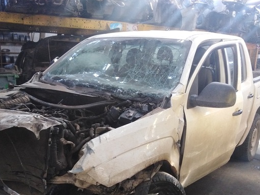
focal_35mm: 37
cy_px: 134
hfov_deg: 50.0
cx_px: 112
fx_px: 278
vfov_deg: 38.1
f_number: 2.2
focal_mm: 3.46
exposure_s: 1/30
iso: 384
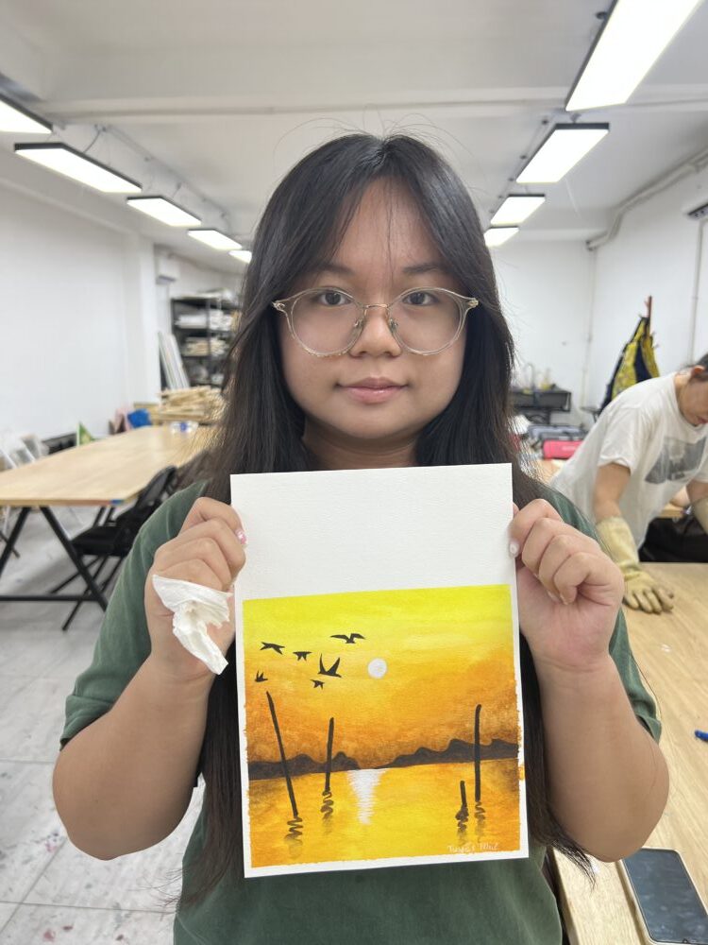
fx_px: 709
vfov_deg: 67.3
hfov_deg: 53.1
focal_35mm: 26
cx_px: 354
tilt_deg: -10.6
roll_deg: +0.6
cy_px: 472
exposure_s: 1/100
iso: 40
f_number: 1.5
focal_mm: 5.7
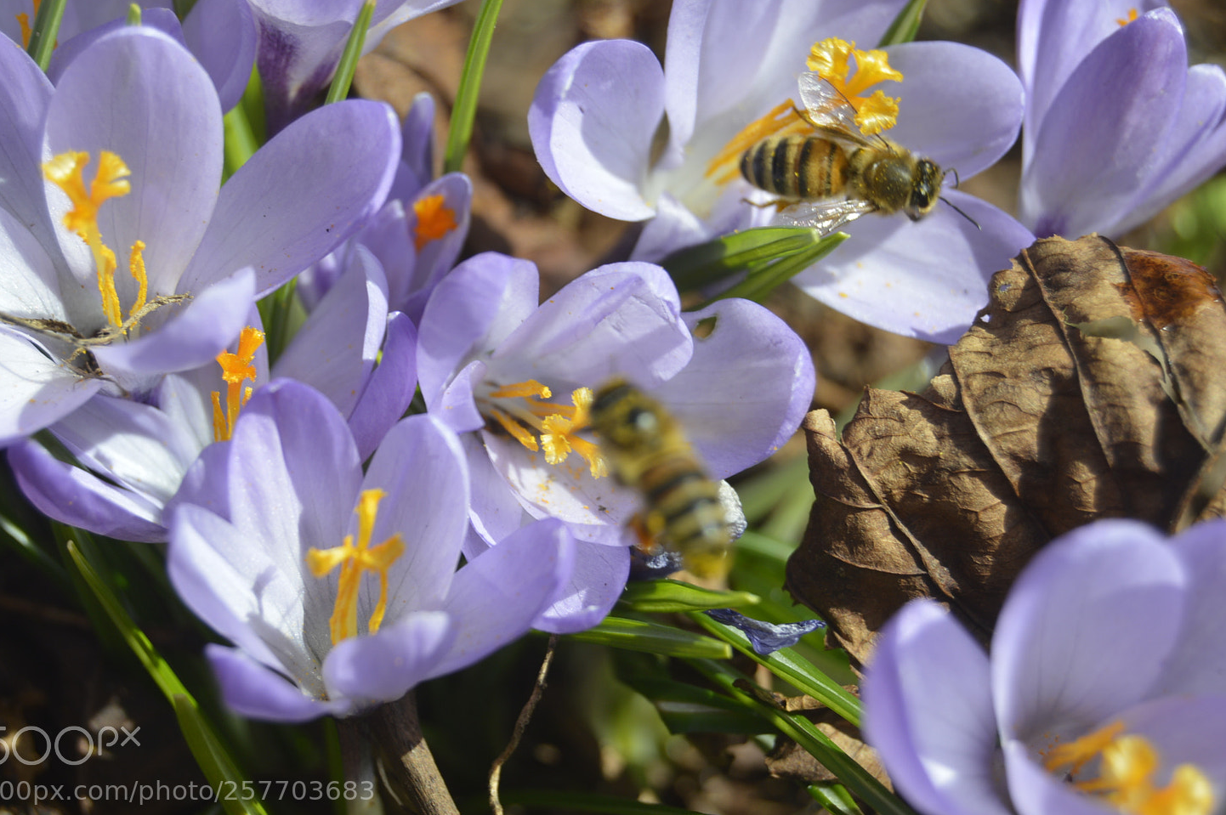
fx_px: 3115
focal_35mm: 92
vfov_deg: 14.9
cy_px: 405
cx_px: 610
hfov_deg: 22.3
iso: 100
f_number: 7.1
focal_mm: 55
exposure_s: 1/200
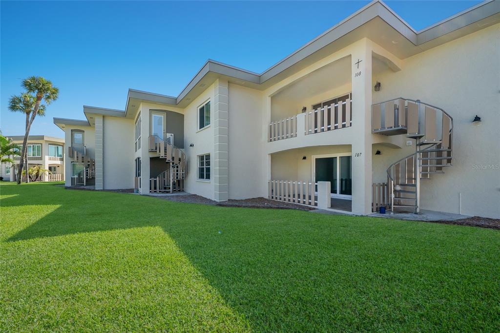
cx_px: 250
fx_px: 194
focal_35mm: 14
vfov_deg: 81.2
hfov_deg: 104.3
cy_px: 166
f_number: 11
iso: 400
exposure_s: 1/160
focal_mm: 14
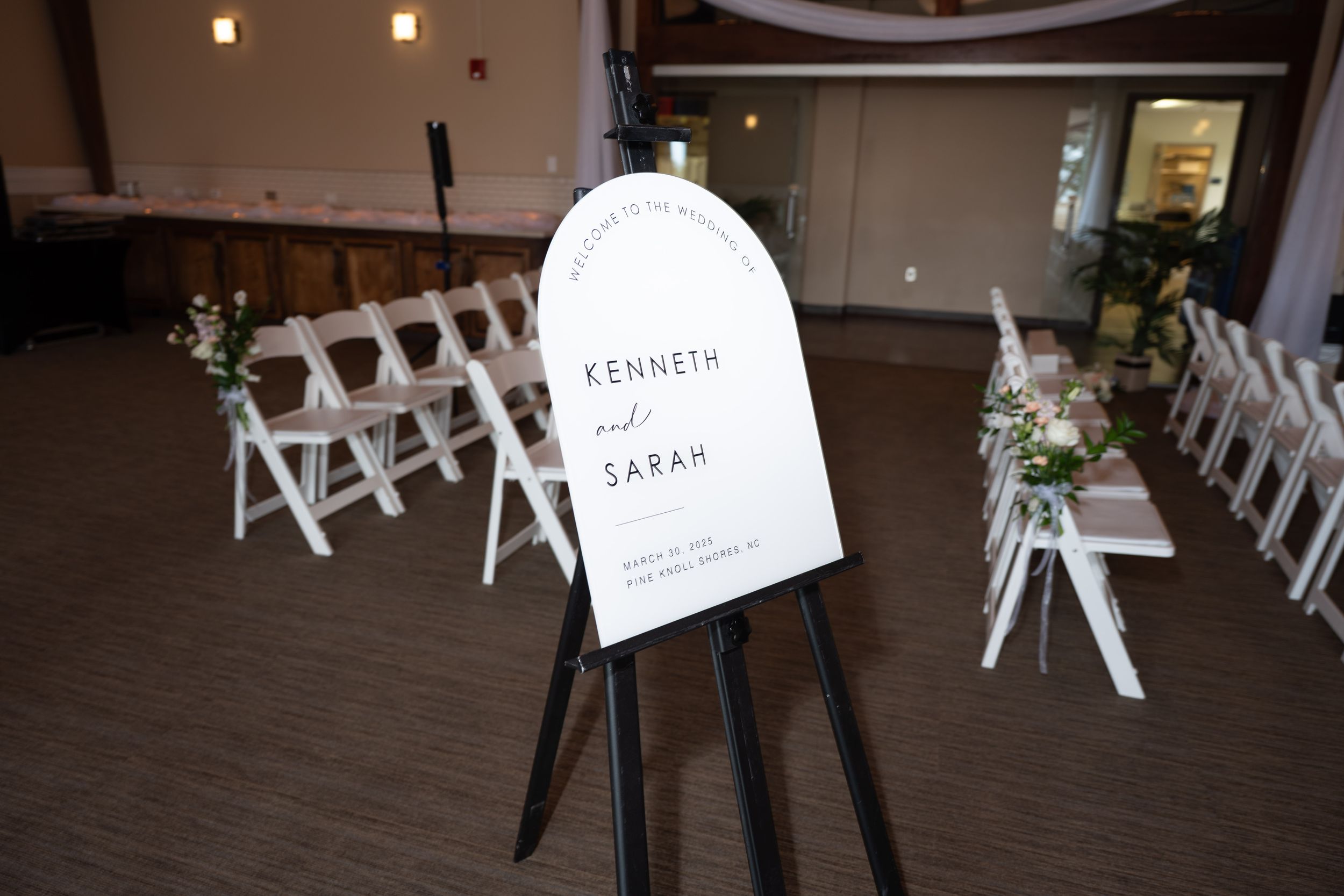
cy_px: 448
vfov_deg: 52.2
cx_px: 672
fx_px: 915
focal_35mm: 24
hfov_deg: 72.6
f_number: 2.8
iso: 100
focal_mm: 24.5
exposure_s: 1/30
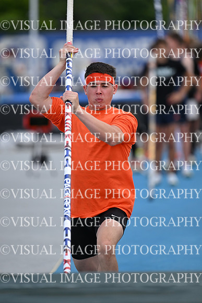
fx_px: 3364
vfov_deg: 5.2
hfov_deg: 3.4
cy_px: 152
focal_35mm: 400
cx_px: 101
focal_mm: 400
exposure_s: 1/2000
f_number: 4.5
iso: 500
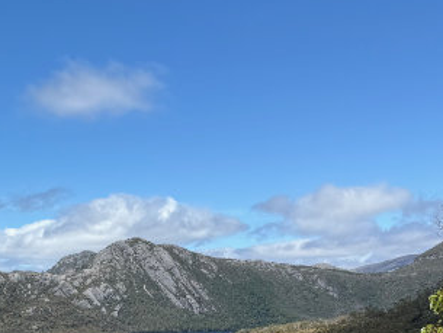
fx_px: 807
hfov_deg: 30.1
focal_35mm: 63
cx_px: 100
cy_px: 404
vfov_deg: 21.6
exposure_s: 1/3279
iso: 80
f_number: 1.8
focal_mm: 6.8
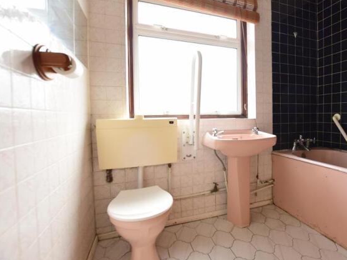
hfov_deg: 90.2
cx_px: 202
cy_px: 134
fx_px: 170
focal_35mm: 17
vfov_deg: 74.7
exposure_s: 1/80
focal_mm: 10
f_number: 5.6
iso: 320
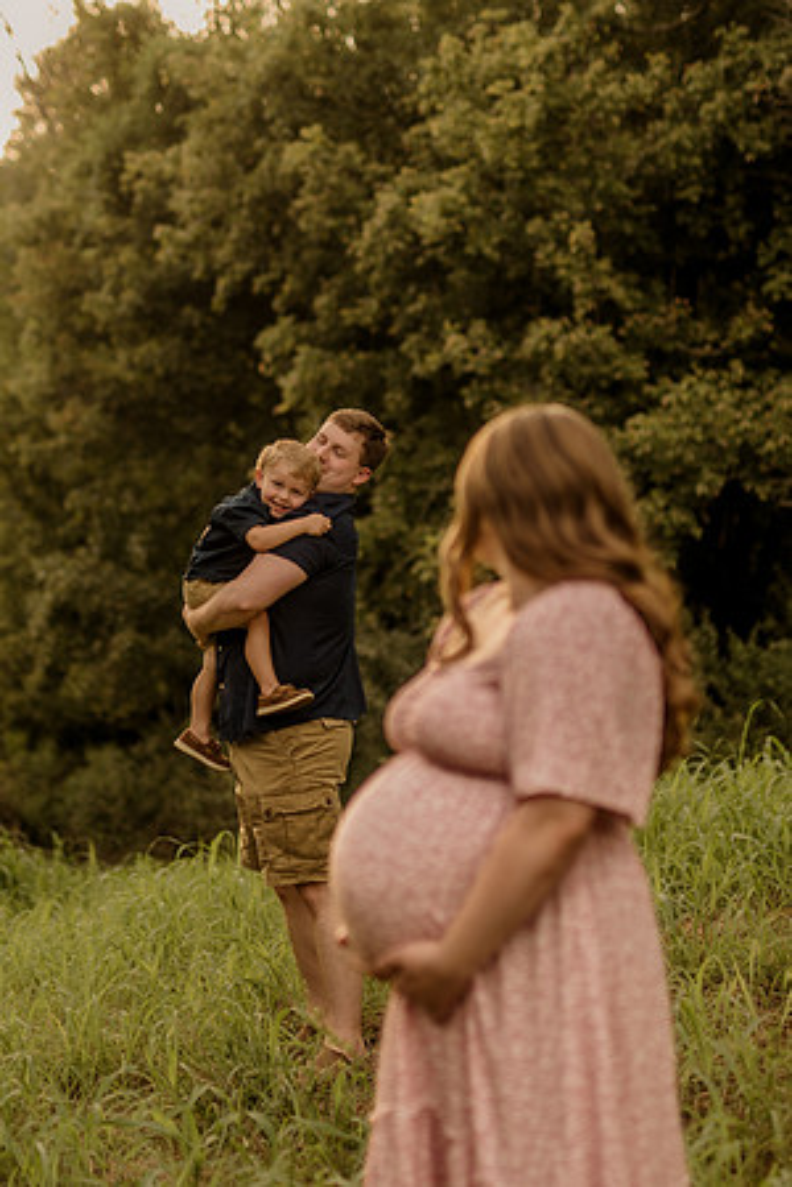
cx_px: 396
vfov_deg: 27.0
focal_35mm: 75
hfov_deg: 18.2
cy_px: 594
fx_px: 2475
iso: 125
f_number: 1.8
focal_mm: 50
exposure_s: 1/800
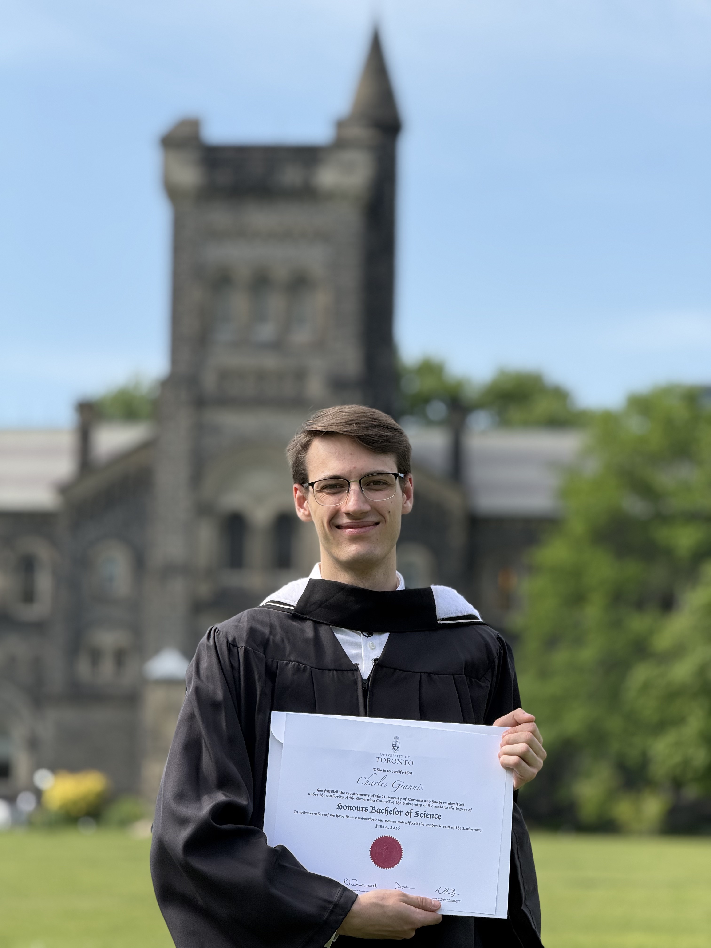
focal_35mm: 120
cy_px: 474
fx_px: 3286
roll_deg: -1.2
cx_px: 356
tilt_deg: +6.3
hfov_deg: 12.3
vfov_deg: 16.4
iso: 50
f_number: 2.8
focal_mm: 15.66
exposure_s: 1/870
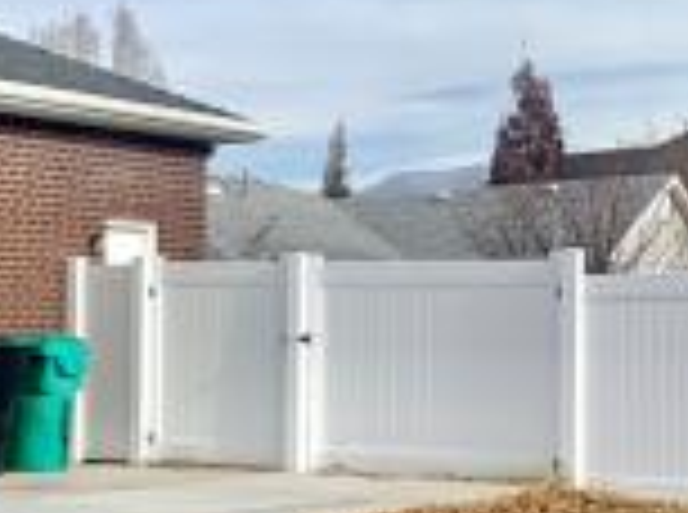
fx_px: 2161
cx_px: -463
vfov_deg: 13.2
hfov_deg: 15.9
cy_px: 580
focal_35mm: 109
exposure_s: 1/1916
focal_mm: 4.25
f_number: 1.8
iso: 25
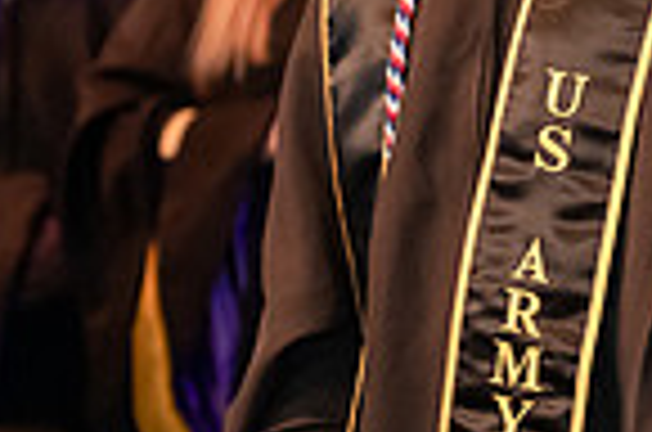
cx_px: 760
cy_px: 29
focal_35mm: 369
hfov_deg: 5.6
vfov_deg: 3.7
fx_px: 6668
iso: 3200
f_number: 3.2
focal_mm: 92
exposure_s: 1/200
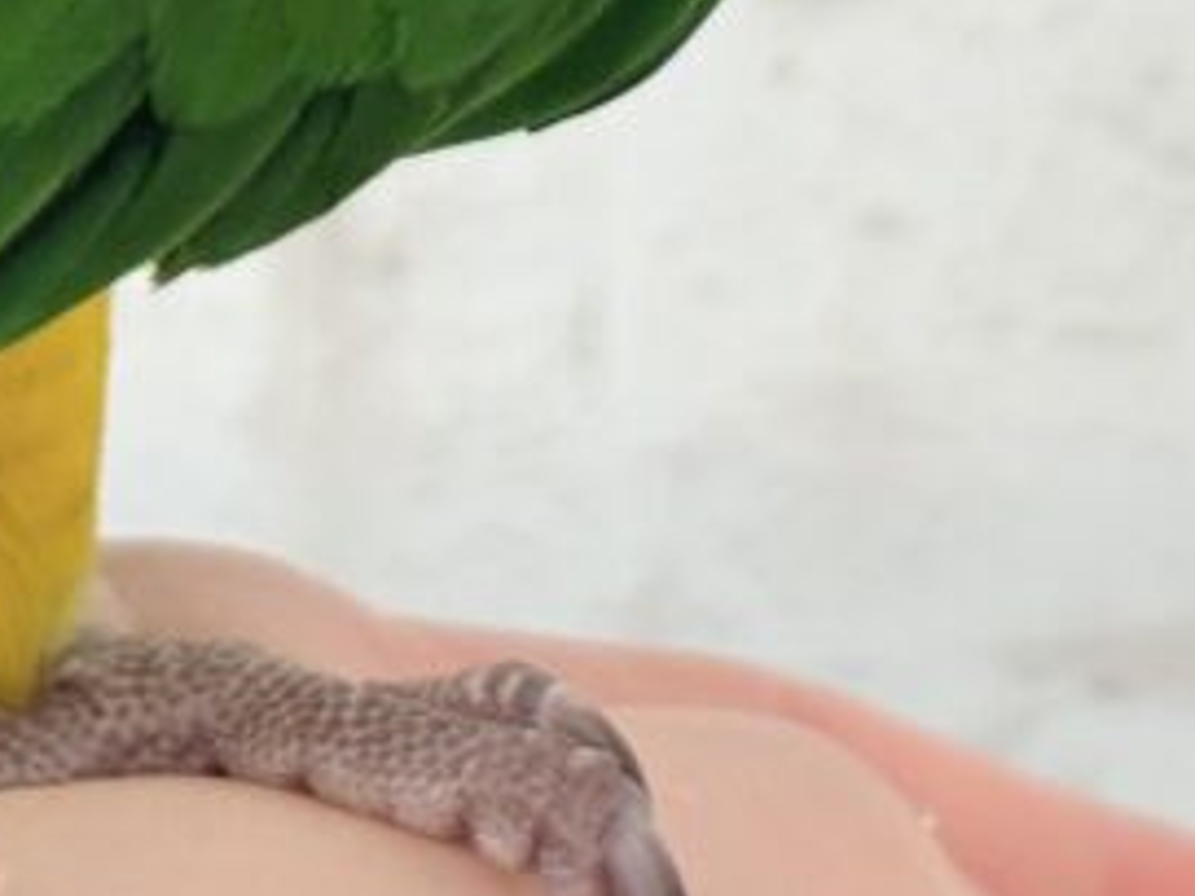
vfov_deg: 6.3
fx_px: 7905
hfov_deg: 8.6
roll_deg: +3.1
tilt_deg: -1.4
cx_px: 391
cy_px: -1015
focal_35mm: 229
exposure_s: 1/100
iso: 100
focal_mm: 5.96
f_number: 1.6
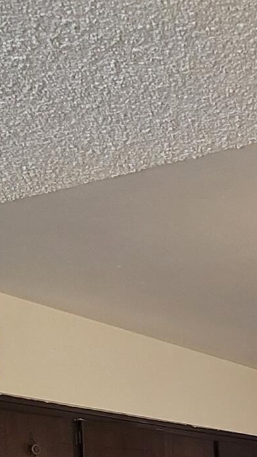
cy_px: 582
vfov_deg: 28.6
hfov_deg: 17.3
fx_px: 739
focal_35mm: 61
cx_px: 412
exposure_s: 1/60
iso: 320
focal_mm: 2.2
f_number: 2.2
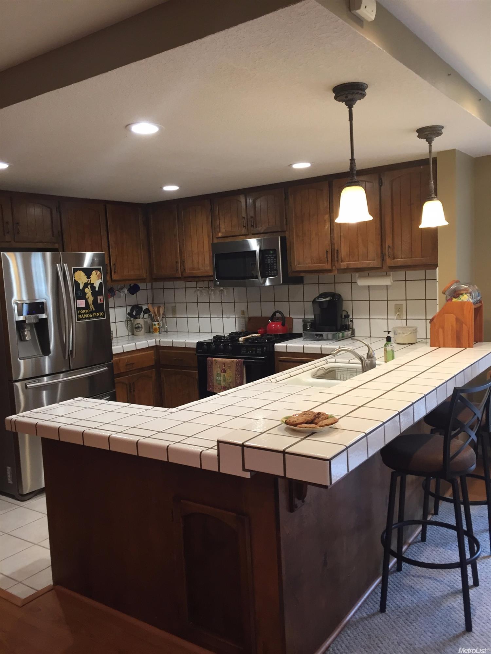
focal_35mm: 29
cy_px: 327
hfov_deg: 48.2
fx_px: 548
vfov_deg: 61.7
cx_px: 246
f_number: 2.2
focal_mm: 4.15
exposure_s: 1/30
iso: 80
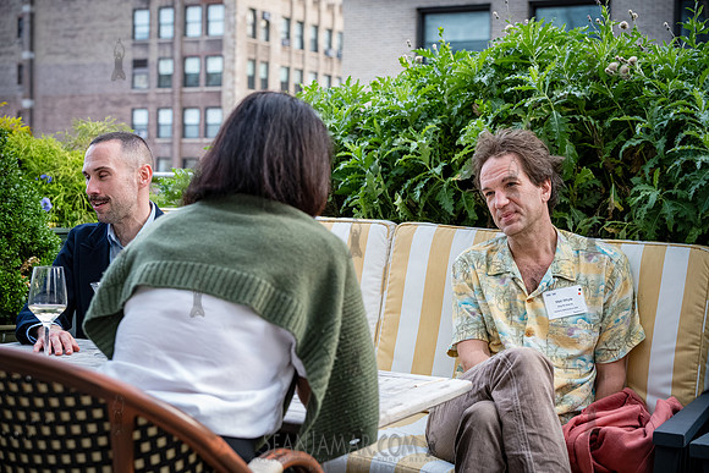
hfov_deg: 36.2
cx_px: 354
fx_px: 1083
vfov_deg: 24.6
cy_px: 236
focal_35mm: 55
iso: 5000
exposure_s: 1/640
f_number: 4
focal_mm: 55
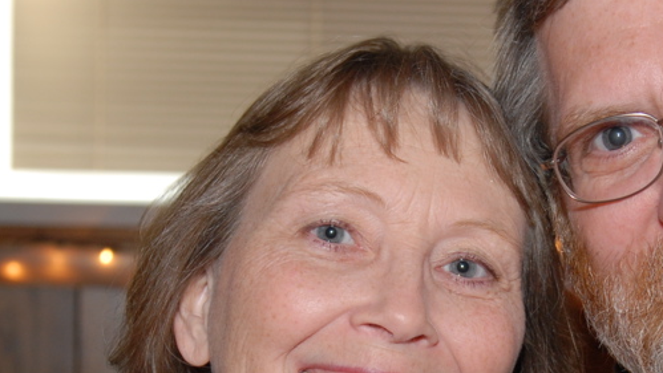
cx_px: 465
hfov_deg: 14.9
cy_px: 368
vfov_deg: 8.4
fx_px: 2532
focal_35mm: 144
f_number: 4.5
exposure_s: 1/15
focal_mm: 34
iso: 250
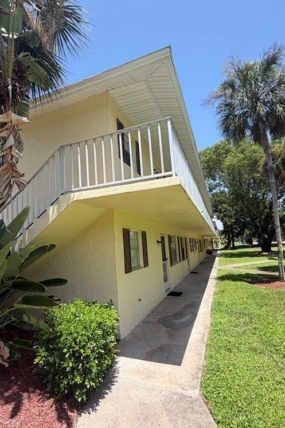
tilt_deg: +7.7
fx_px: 238
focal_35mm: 20
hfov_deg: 61.4
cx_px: 115
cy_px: 214
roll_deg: +4.5
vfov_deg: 84.0
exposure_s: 1/770
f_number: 2.2
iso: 40
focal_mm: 2.22
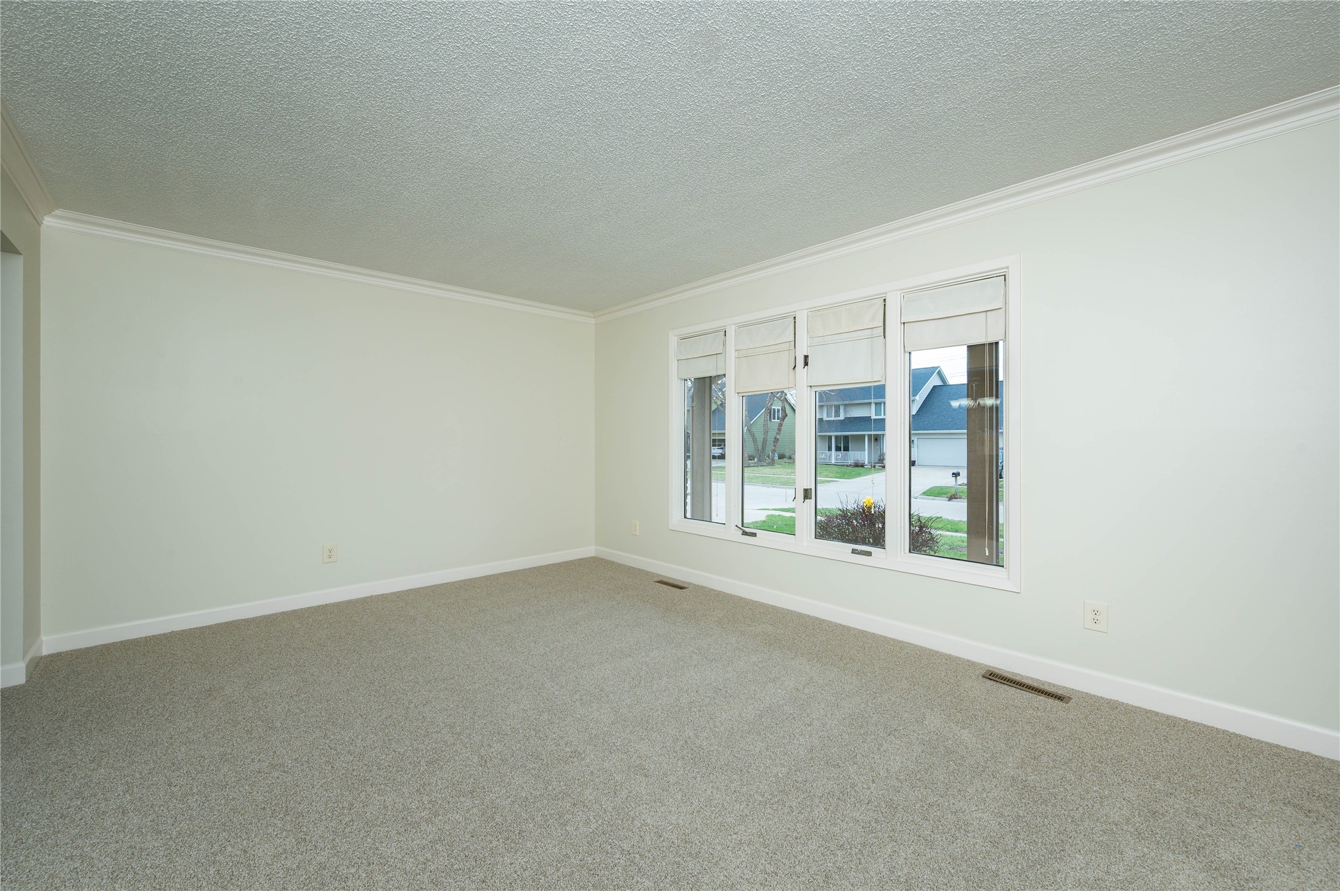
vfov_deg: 81.1
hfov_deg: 104.3
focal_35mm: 14
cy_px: 446
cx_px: 670
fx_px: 521
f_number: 10
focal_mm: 14
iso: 320
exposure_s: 1/50
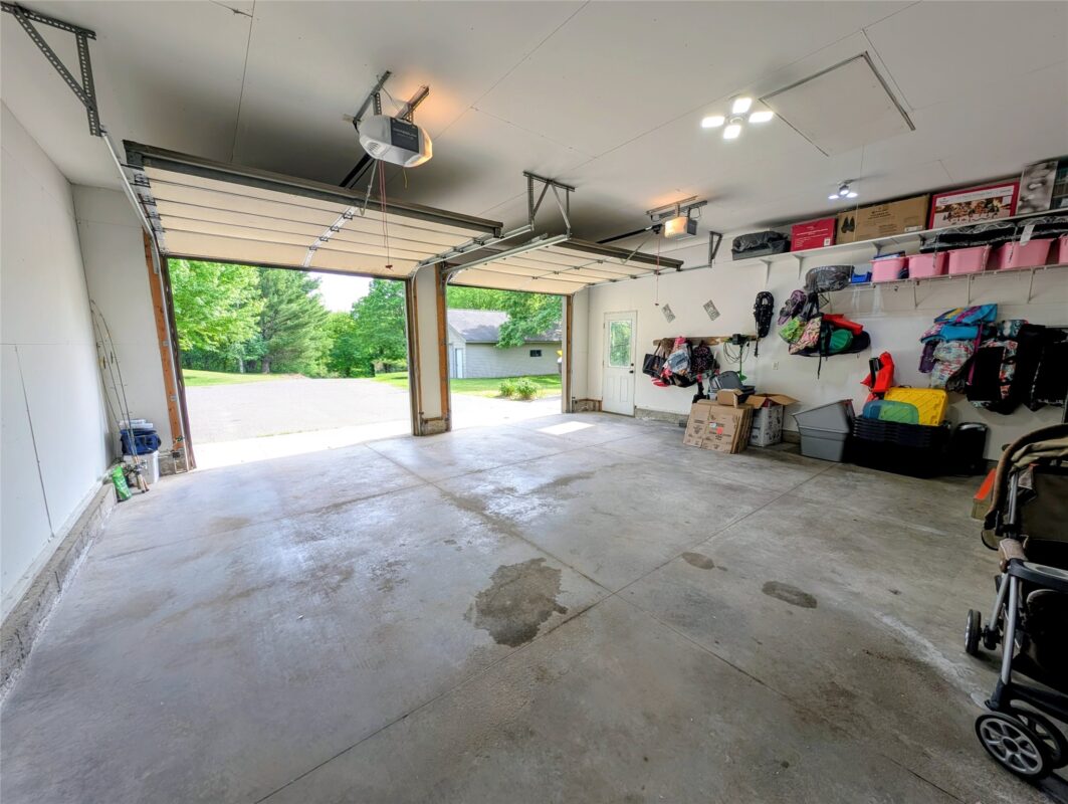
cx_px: 534
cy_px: 402
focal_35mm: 12
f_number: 1.95
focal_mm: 2.23
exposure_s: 1/147
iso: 37
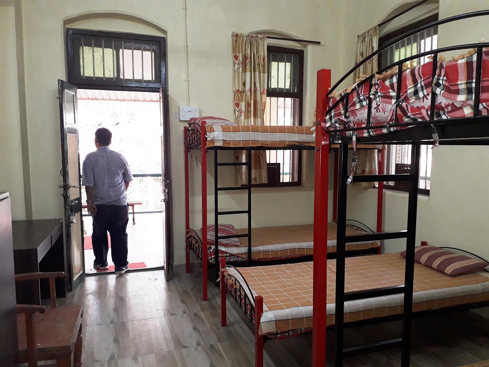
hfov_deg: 65.3
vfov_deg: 51.4
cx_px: 244
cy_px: 184
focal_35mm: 27
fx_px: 381
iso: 160
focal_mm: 3.6
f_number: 1.9
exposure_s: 1/50
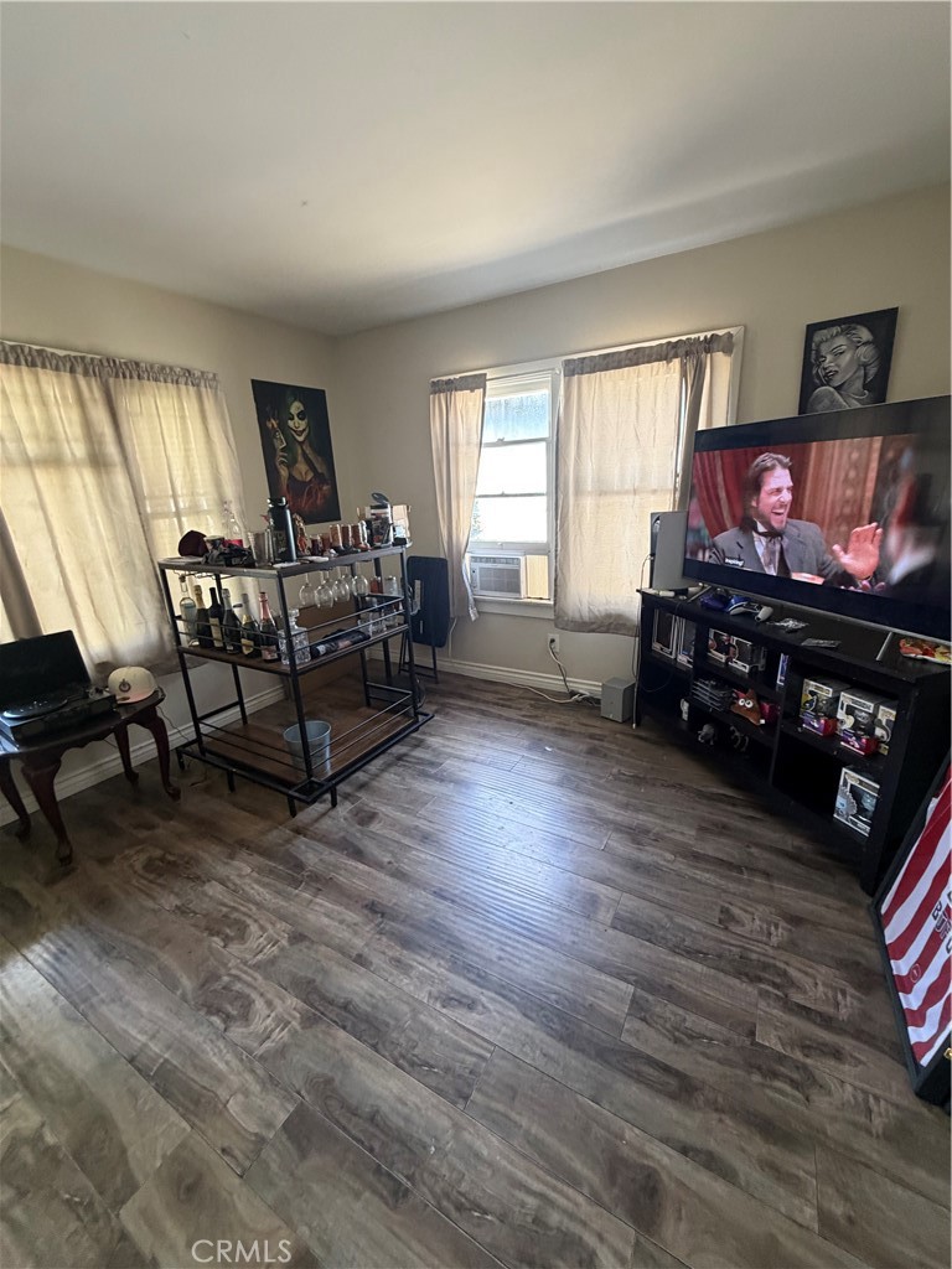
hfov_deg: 85.7
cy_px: 634
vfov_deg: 102.1
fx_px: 513
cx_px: 476
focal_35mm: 14
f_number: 2.2
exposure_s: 1/63
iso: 320
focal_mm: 2.22
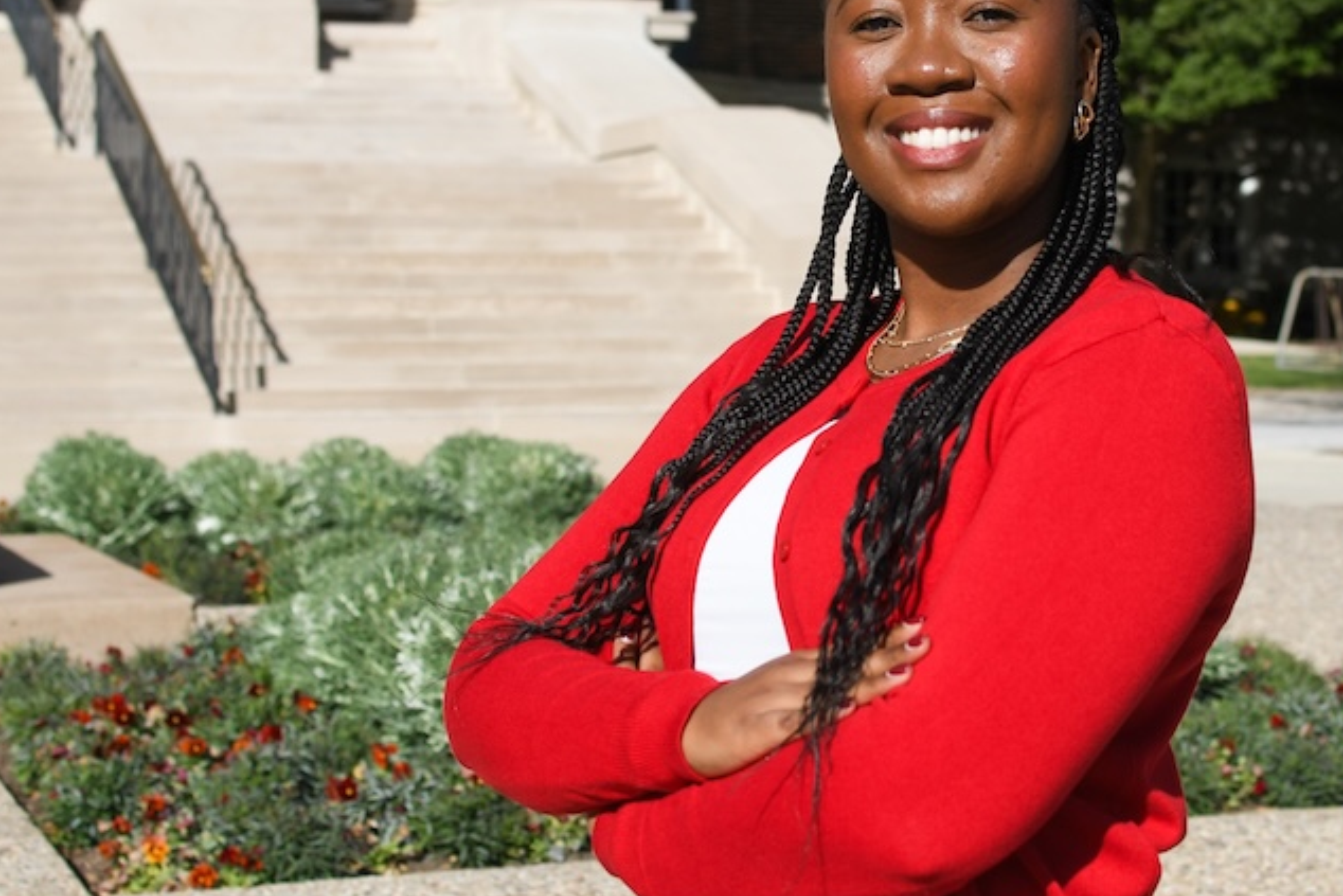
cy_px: 382
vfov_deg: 16.3
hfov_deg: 24.1
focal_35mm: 84
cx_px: 832
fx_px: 3134
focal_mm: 35
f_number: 5
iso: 200
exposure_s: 1/2500
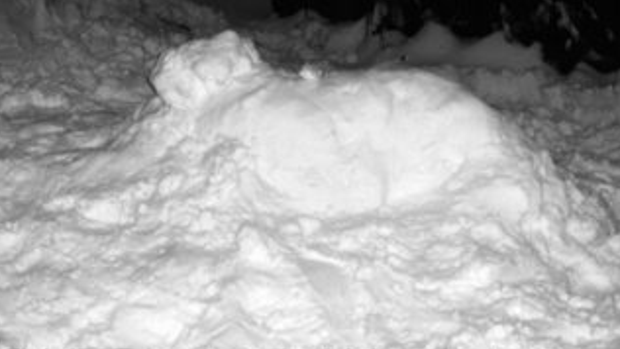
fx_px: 773
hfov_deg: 43.7
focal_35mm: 47
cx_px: 311
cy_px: 148
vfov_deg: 25.4
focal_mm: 8
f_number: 2.8
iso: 100
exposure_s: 1/60
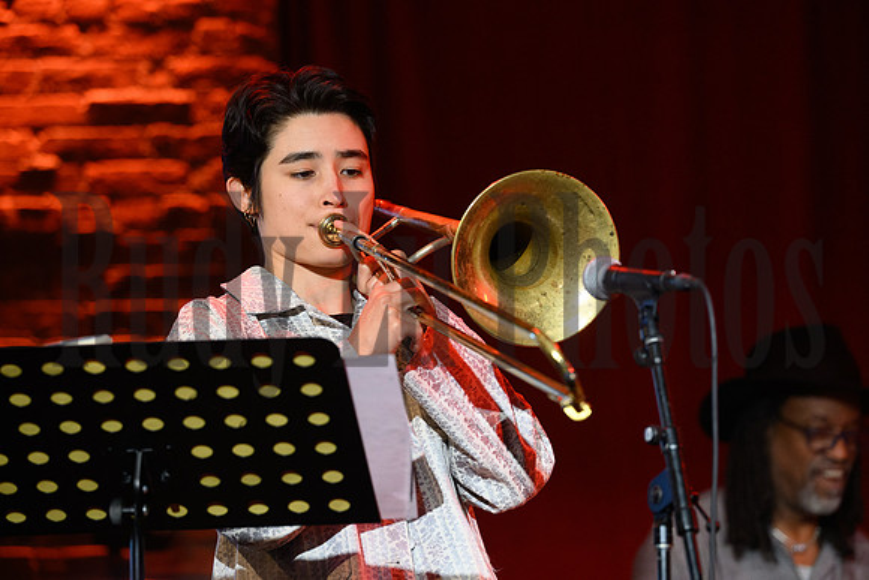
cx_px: 434
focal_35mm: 200
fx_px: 4829
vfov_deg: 6.9
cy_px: 290
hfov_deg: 10.3
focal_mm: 200
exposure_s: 1/125
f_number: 4.5
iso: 5000
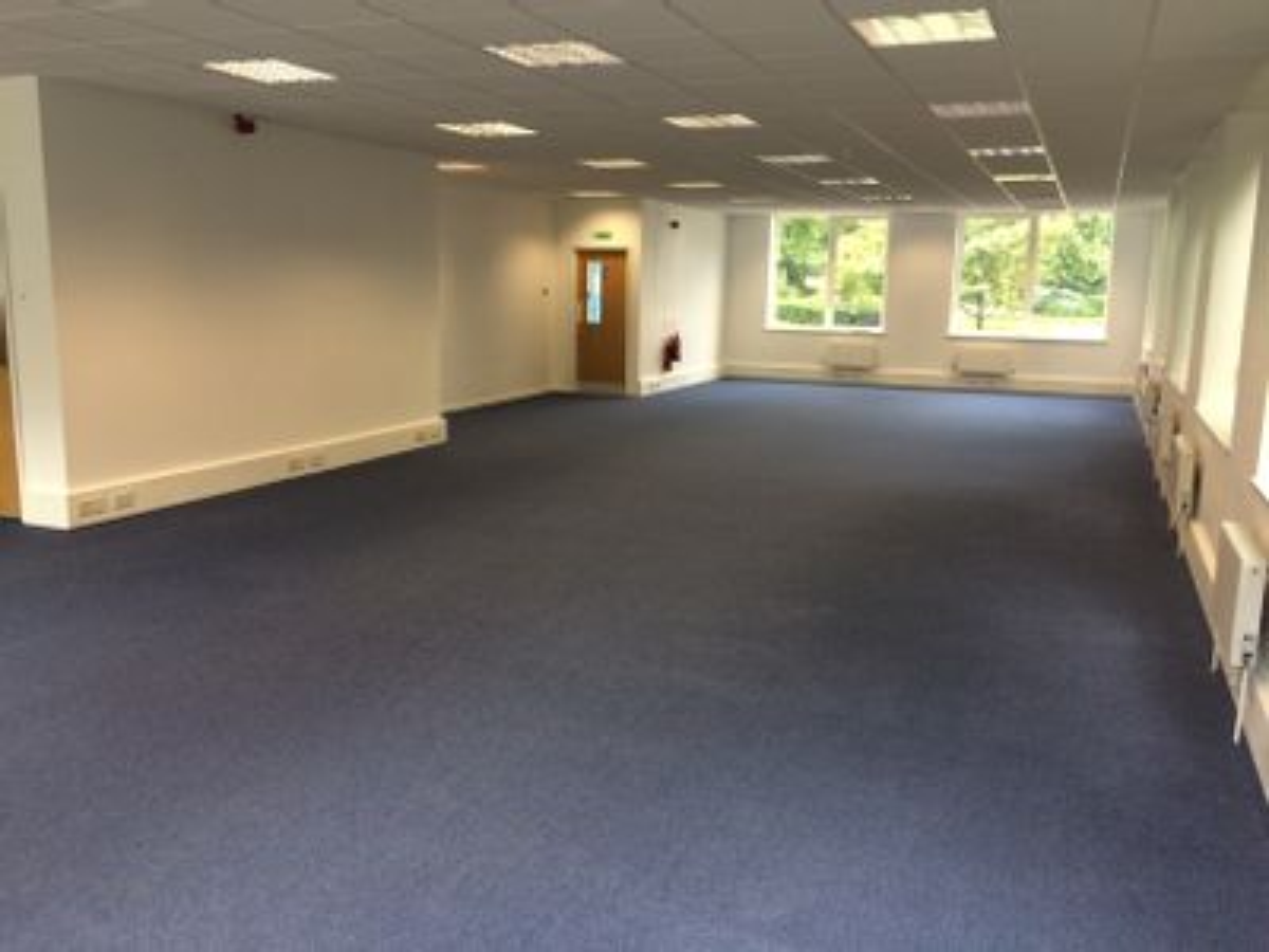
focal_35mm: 29
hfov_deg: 61.7
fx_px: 1063
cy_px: 476
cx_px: 634
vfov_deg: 48.2
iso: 40
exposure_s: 1/33
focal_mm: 4.15
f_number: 2.2
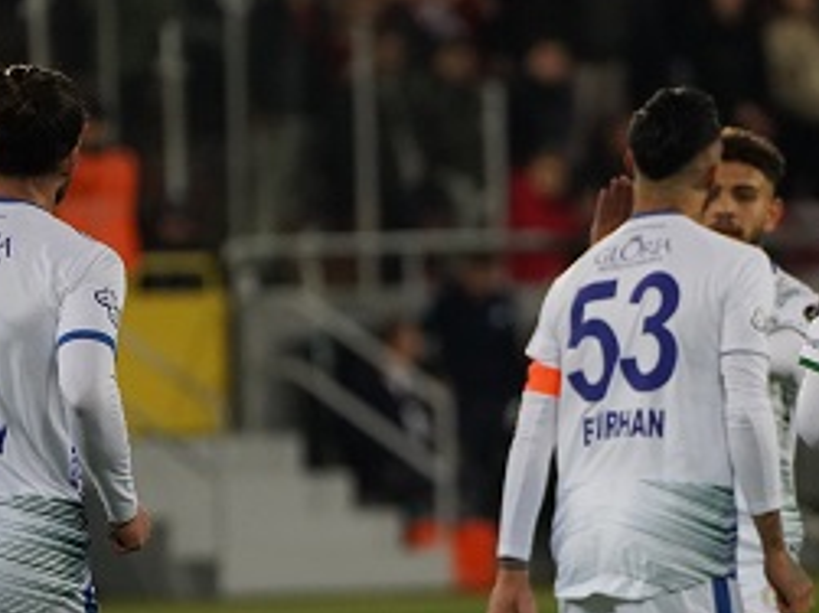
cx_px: 620
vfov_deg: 1.6
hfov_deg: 2.2
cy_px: 453
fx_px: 21733
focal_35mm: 919
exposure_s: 1/2000
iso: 6400
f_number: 5.6
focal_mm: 400
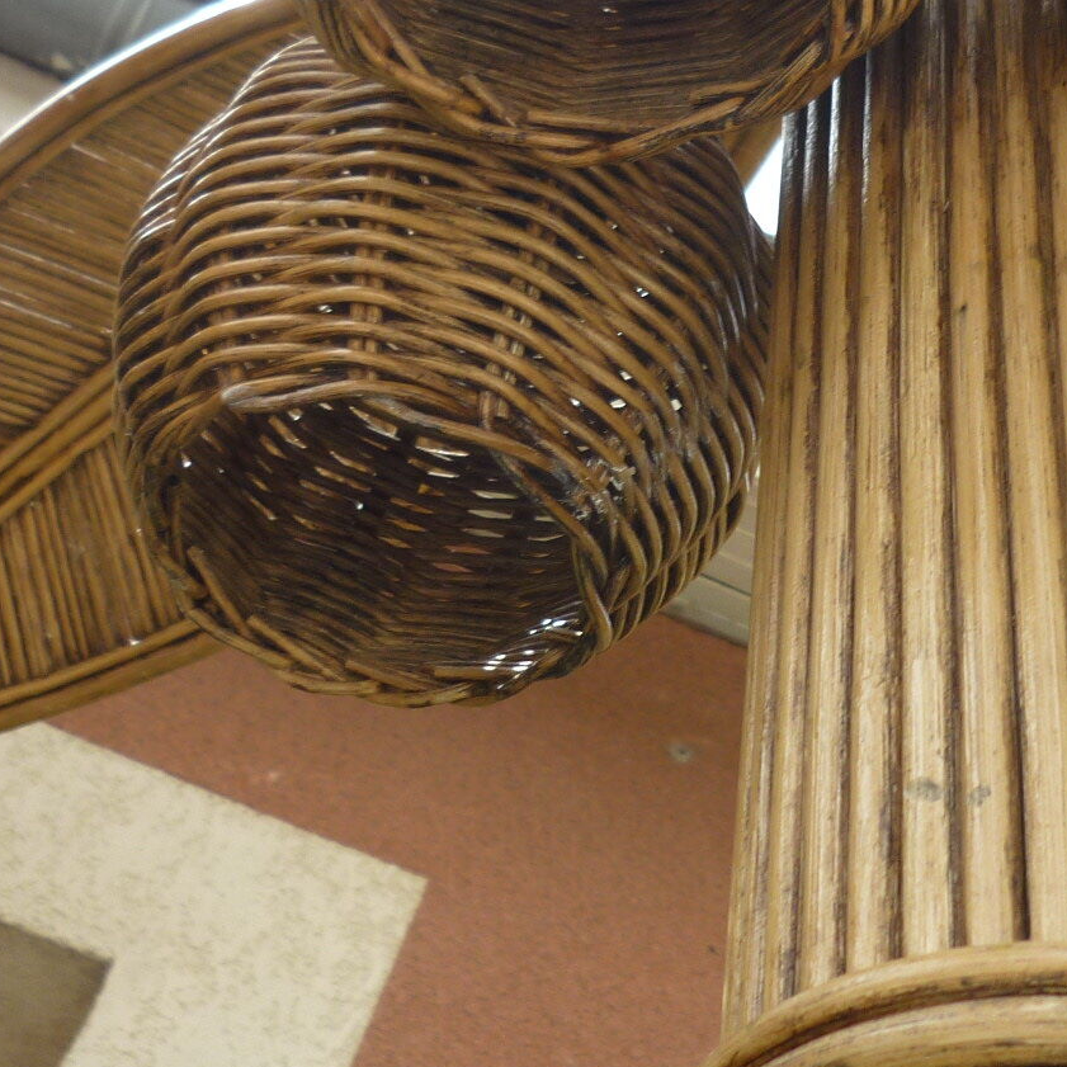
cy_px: 416
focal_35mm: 71
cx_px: 821
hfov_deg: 24.0
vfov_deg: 24.3
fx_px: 2476
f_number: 2.8
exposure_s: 1/400
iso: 80
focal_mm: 5.5
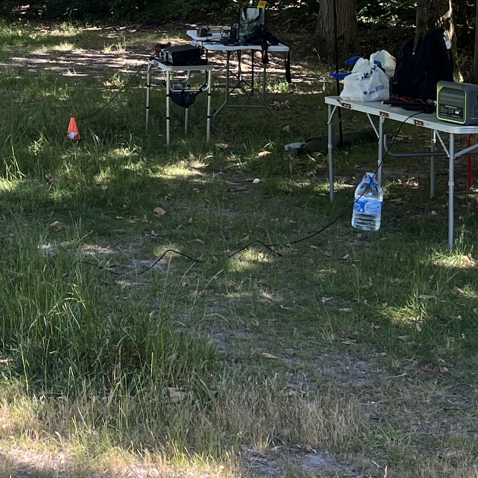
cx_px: 63
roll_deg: -0.2
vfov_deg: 18.5
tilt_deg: -2.0
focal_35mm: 91
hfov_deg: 18.8
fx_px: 1422
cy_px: -26
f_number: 1.6
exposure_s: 1/235
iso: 40
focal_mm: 5.1
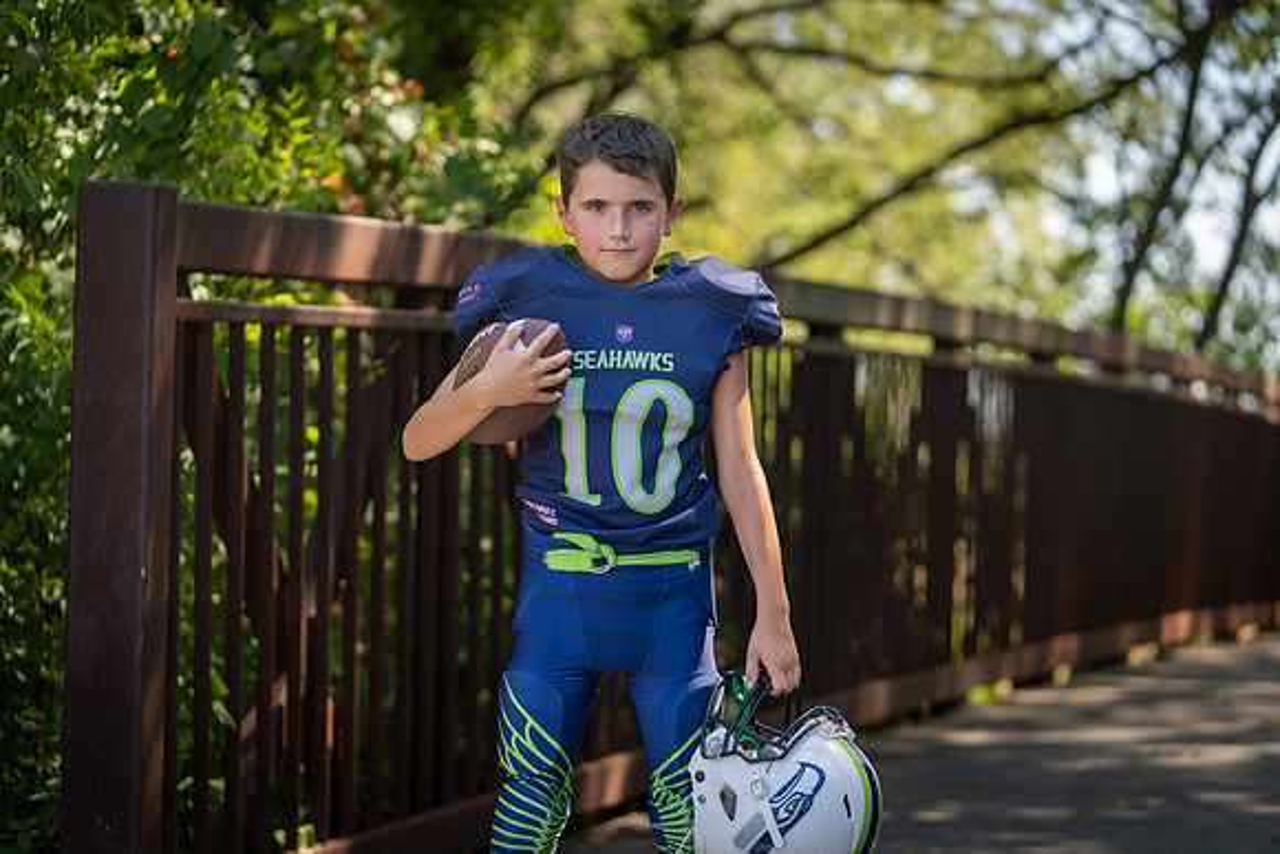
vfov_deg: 13.6
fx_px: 3592
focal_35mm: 101
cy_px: 427
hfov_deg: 20.2
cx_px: 640
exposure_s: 1/320
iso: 100
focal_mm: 101
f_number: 2.8
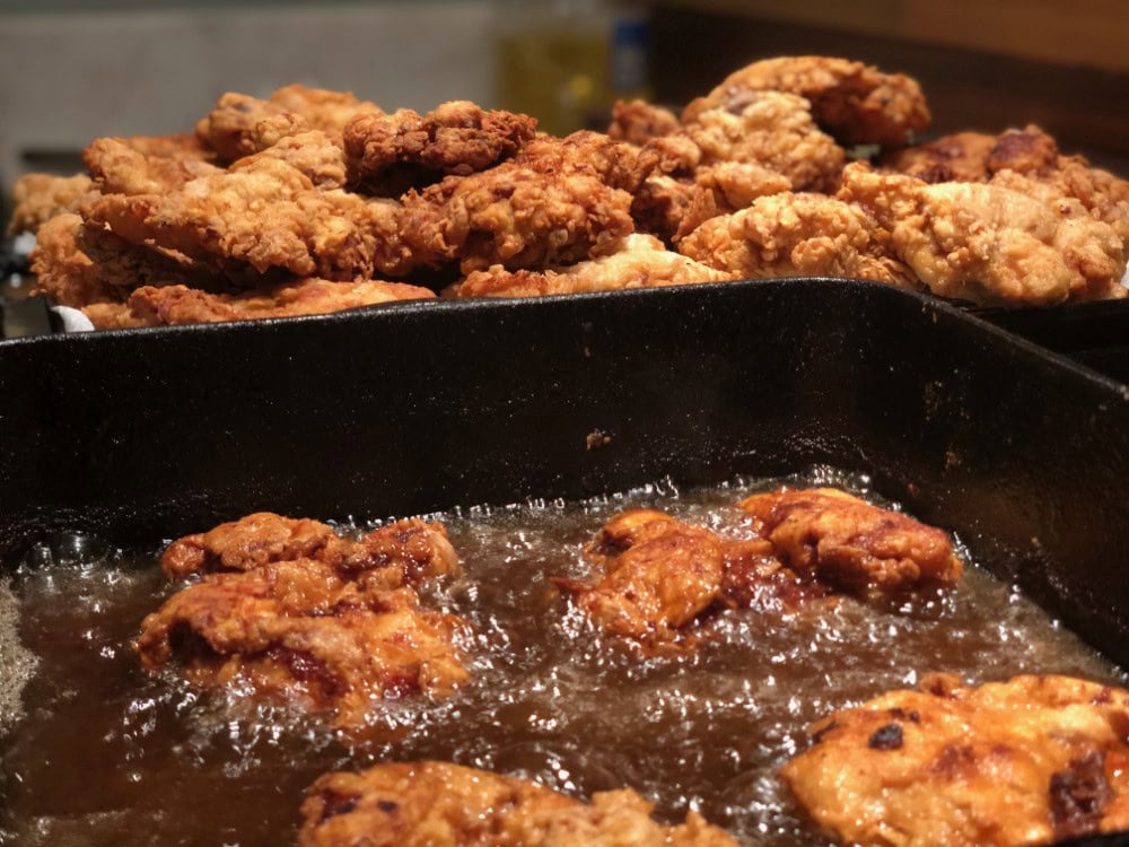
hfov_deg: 36.8
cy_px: 424
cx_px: 564
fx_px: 1696
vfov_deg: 28.0
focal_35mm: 52
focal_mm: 6
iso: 100
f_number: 2.4
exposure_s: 1/60
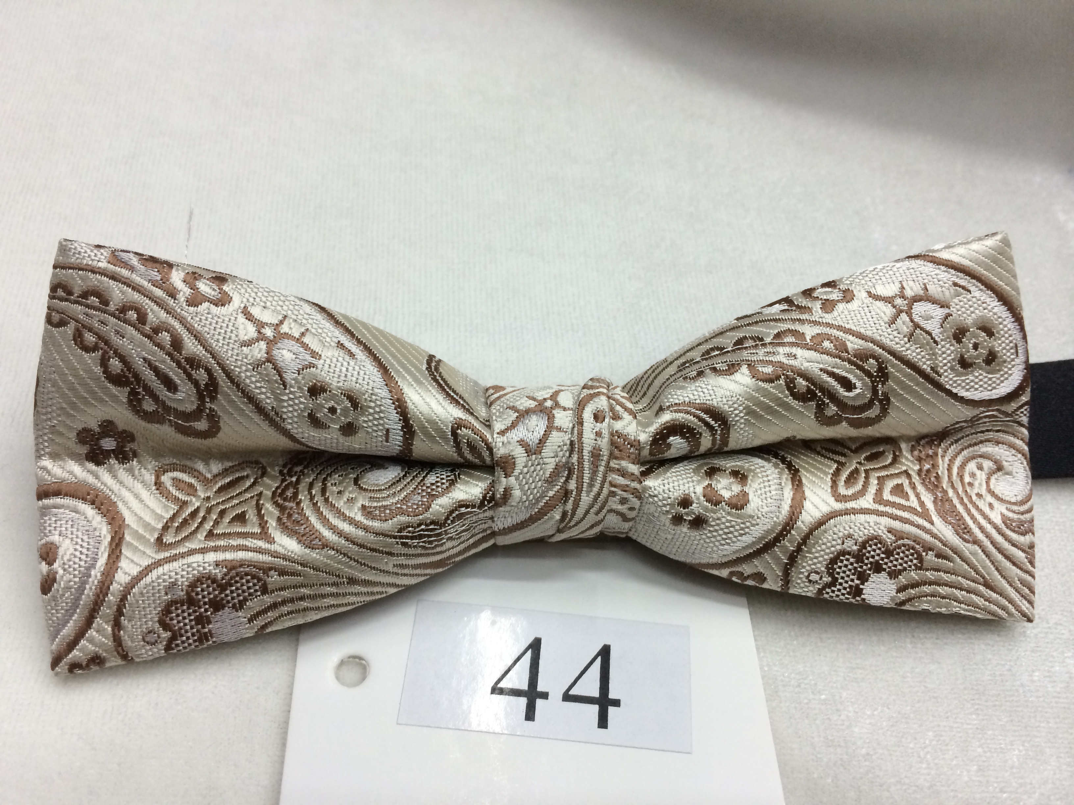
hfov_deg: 60.0
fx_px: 931
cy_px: 402
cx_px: 537
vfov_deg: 46.8
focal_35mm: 30
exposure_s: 1/33
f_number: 2.2
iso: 64
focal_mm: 4.12
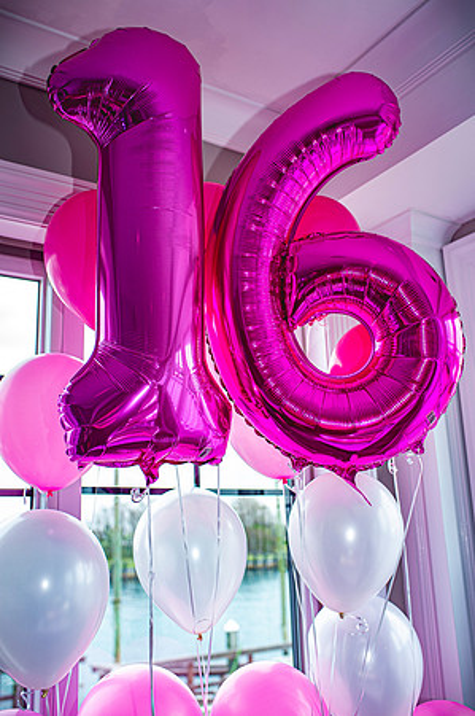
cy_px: 358
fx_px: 694
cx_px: 238
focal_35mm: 35
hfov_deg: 37.8
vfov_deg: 54.5
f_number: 3.5
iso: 125
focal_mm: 35
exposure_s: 1/200
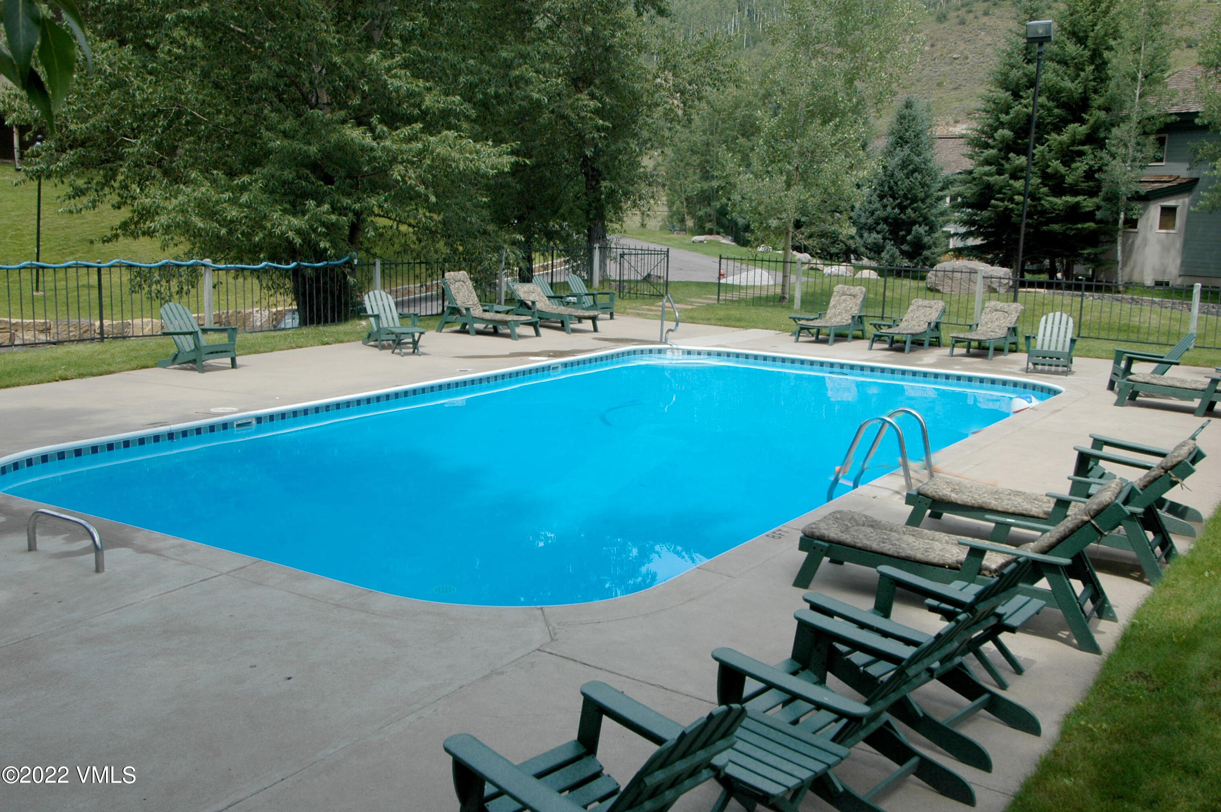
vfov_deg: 36.8
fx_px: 1220
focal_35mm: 36
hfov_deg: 53.2
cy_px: 406
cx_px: 610
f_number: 9
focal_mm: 24
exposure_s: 1/200
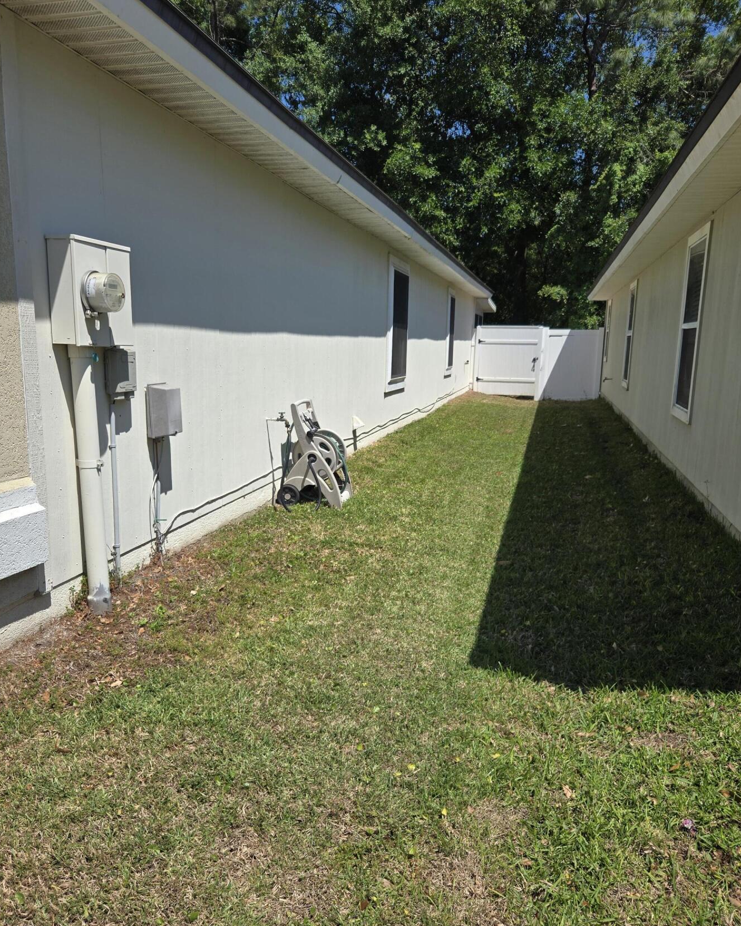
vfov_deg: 64.0
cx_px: 347
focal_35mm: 27
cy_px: 485
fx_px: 740
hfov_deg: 53.1
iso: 25
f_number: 1.8
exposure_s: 1/2483
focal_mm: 5.4
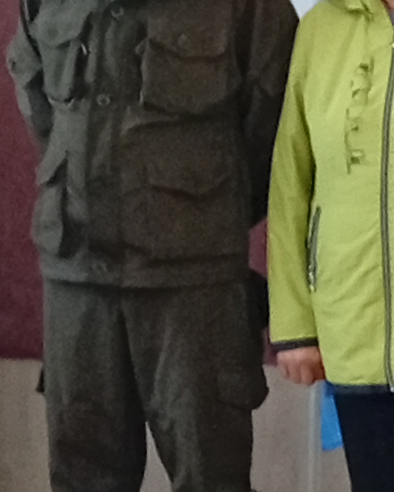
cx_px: 505
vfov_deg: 8.4
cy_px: 266
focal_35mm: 230
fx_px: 3353
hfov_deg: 6.7
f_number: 1.8
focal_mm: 3.98
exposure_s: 1/33.3
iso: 607
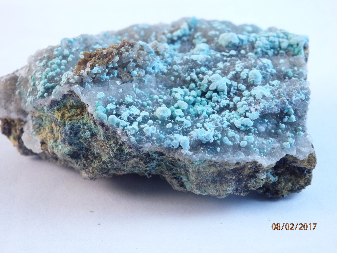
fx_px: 643
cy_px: 126
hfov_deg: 29.4
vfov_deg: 22.3
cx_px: 168
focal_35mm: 66
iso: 800
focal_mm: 11.9
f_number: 4.4
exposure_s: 1/50
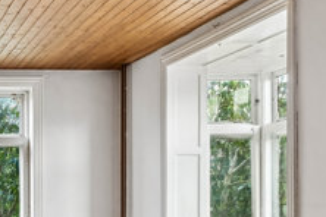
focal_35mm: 72
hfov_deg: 24.7
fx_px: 652
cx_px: -90
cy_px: 205
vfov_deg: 18.5
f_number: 9
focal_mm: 20
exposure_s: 1/3.33
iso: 200
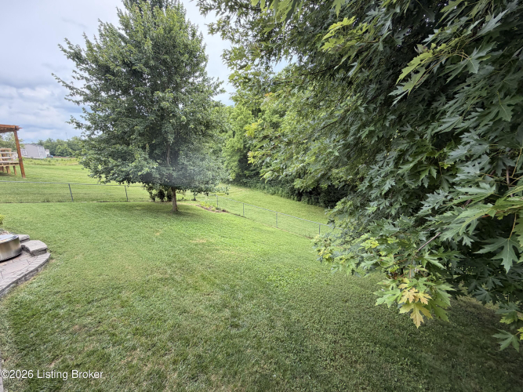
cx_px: 262
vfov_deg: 85.7
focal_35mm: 14
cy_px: 196
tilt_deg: -10.8
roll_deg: +1.2
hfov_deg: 102.1
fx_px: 211
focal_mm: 2.22
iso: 64
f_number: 2.2
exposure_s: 1/167
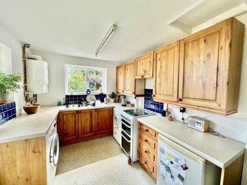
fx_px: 100
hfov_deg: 102.1
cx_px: 124
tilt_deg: -3.9
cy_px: 92
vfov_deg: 85.7
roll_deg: -1.3
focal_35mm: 14
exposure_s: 1/99
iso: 100
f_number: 2.2
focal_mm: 2.22
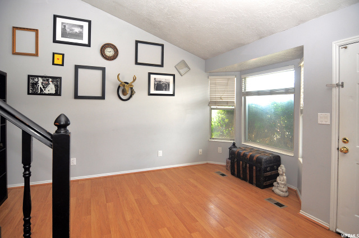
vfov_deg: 67.2
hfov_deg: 90.1
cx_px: 180
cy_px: 119
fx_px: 179
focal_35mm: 18
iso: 200
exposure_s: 1/60
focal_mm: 12
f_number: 4
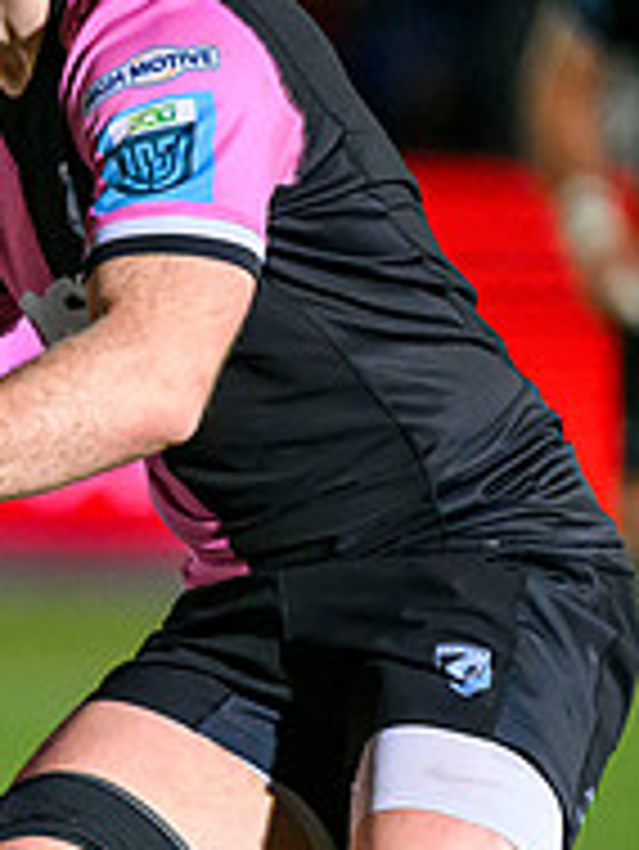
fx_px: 36288
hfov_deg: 1.0
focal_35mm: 1476
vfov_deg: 1.3
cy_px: 509
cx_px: -893
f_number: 2.8
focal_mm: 400
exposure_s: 1/1250
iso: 10000
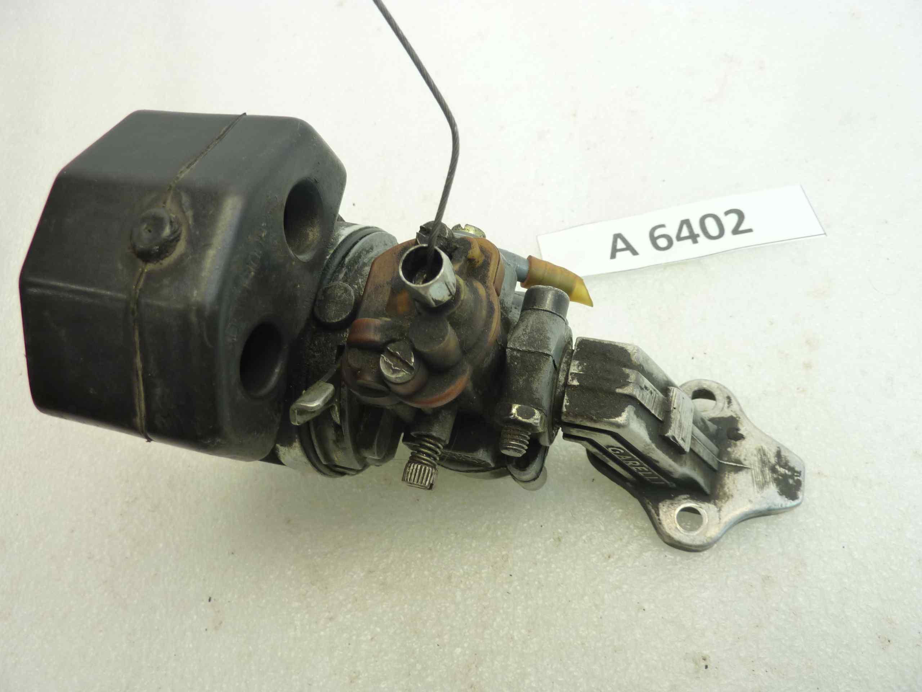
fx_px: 666
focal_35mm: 25
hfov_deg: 69.4
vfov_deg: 54.9
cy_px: 346
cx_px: 461
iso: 125
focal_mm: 4.1
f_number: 3.3
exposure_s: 1/15
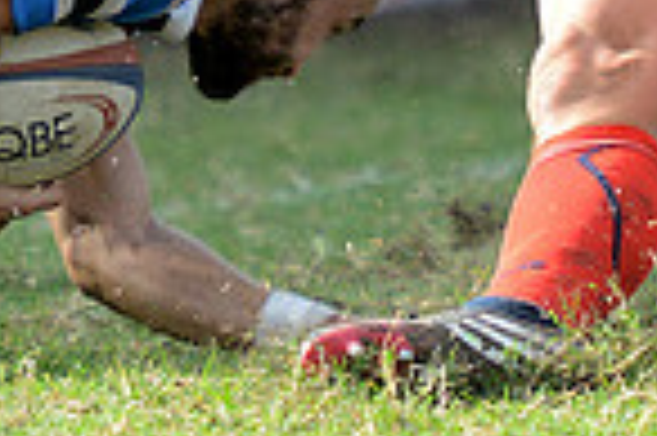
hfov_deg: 2.2
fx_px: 17427
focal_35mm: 956
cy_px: -339
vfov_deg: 1.4
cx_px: 320
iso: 500
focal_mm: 240
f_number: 4
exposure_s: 1/640
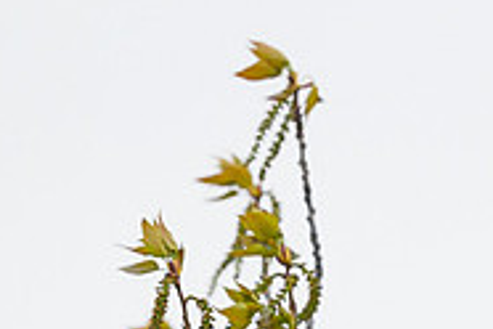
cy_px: 338
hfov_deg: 1.2
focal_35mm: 1700
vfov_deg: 0.8
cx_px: 877
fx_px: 23279
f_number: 4
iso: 800
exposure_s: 1/2500
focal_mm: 400
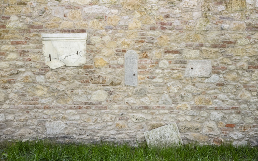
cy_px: 84
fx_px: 253
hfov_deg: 54.0
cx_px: 130
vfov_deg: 35.3
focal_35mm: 36
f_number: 20
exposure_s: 1/25
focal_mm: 35
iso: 200
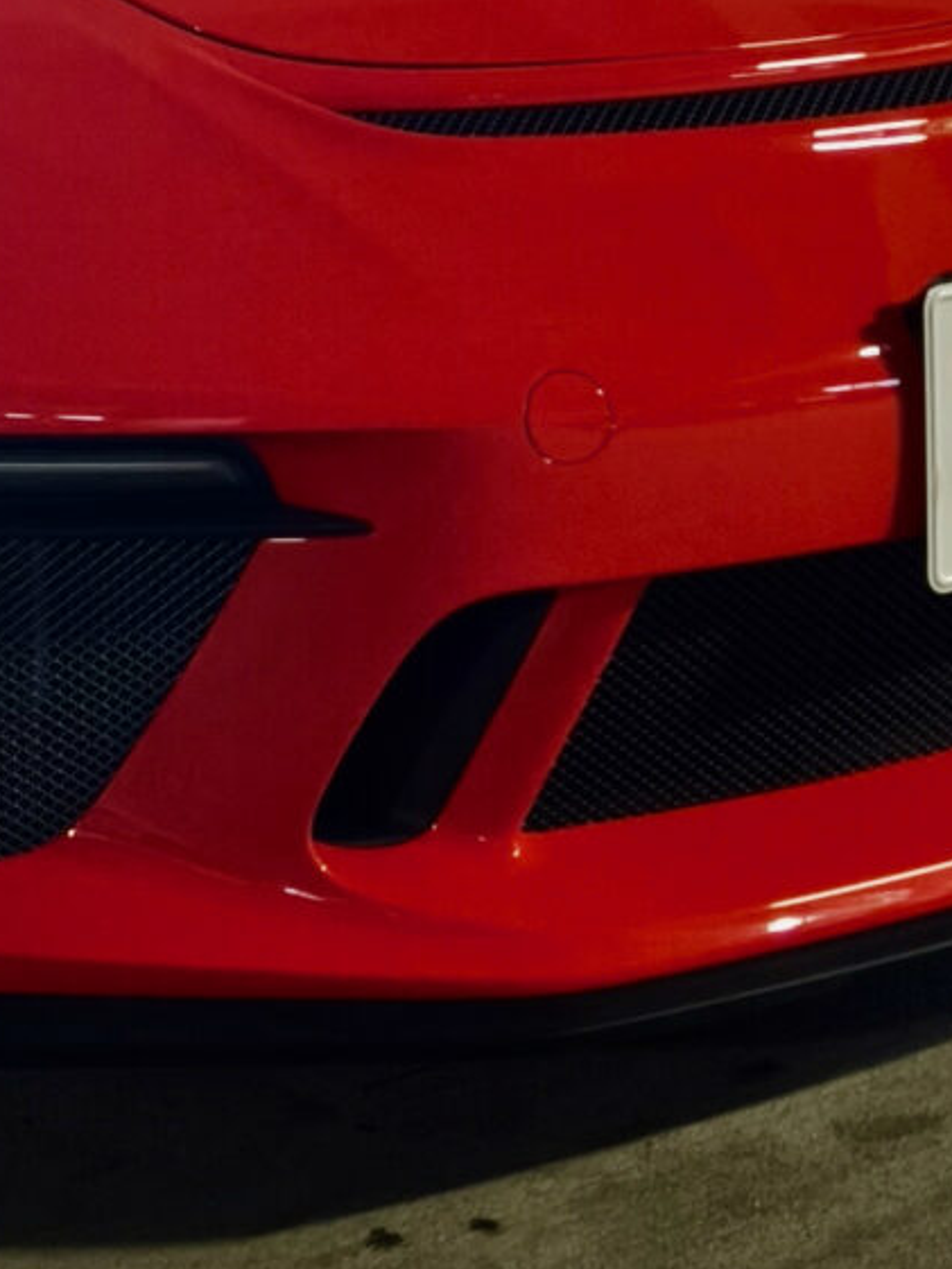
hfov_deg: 13.9
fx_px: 3849
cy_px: -441
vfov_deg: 17.4
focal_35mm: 105
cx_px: 5
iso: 640
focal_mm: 6.57
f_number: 1.6
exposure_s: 1/33.3
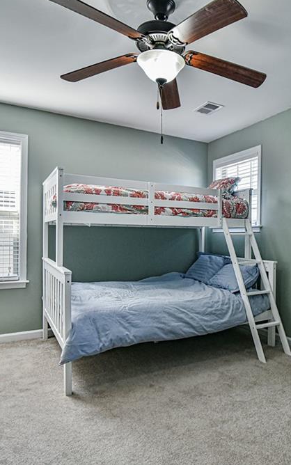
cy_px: 233
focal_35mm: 25
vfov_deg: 72.5
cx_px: 217
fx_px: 317
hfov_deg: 47.5
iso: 1600
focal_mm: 16
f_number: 6.3
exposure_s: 1/160
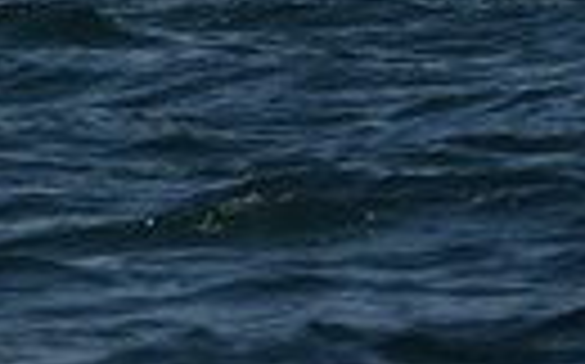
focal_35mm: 1090
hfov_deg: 1.9
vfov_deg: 1.2
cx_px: -191
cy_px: -831
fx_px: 17363
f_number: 7.1
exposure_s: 1/1000
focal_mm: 240
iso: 250
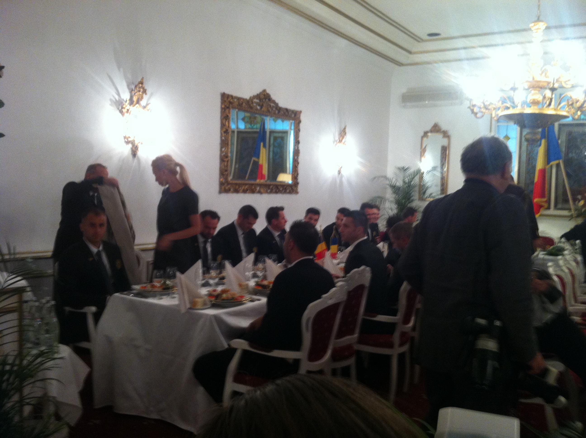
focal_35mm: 35
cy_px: 219
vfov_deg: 40.6
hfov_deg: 52.7
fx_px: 592
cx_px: 293
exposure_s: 1/15
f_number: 2.8
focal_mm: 3.85
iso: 160
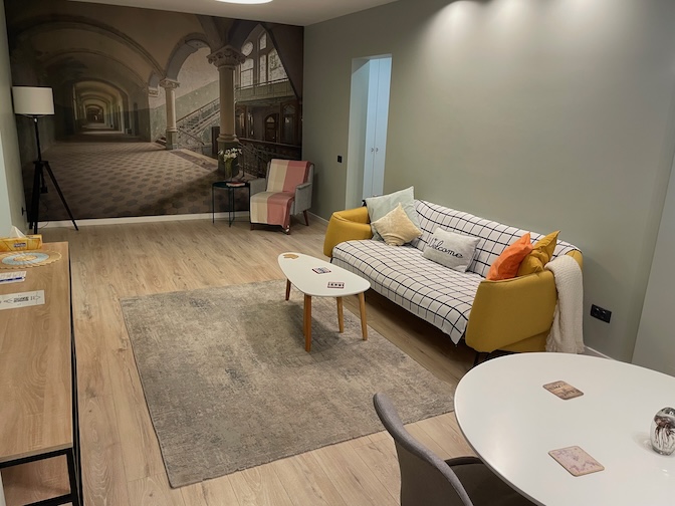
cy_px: 253
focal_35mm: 26
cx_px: 338
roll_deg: -1.8
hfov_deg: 67.3
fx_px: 507
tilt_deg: -14.9
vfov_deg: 53.1
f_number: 1.6
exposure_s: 1/50
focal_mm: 4.2
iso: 100
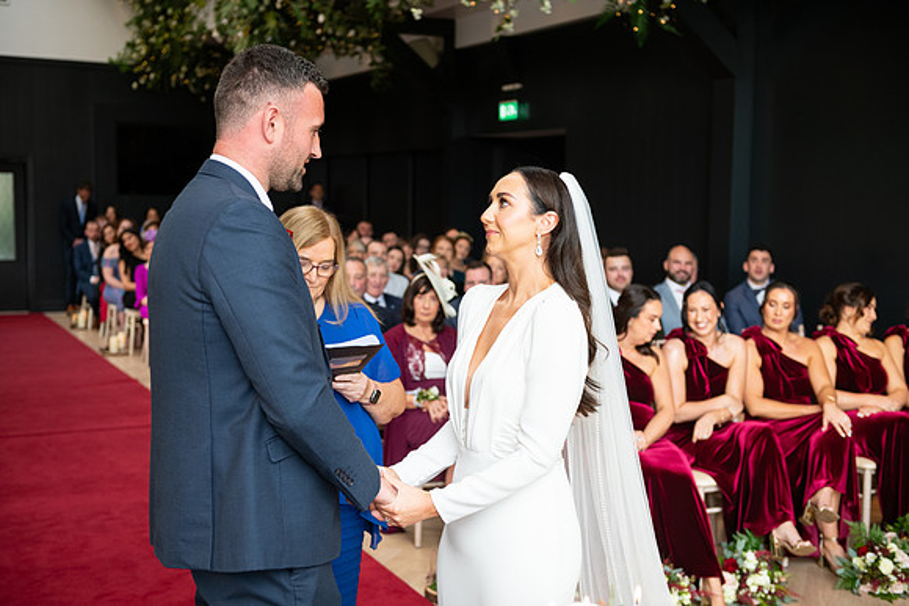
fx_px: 1212
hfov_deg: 41.1
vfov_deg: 28.1
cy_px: 303
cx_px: 454
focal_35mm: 48
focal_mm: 48
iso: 640
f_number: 3.5
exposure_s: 1/160
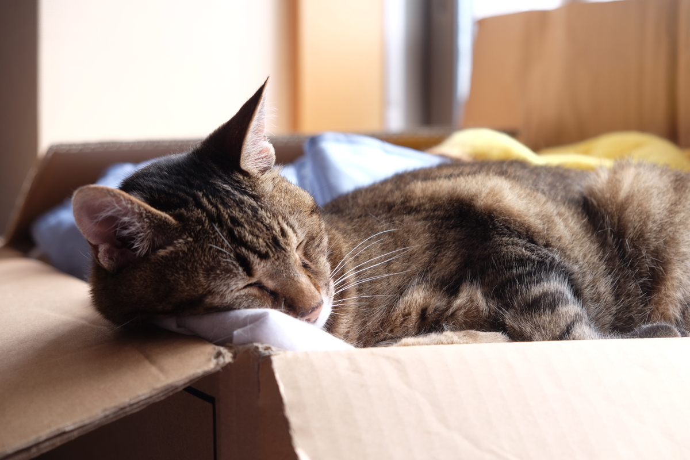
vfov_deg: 19.7
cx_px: 345
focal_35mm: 69
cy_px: 230
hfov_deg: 29.2
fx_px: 1322
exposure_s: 1/56
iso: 200
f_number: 4
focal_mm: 46.3
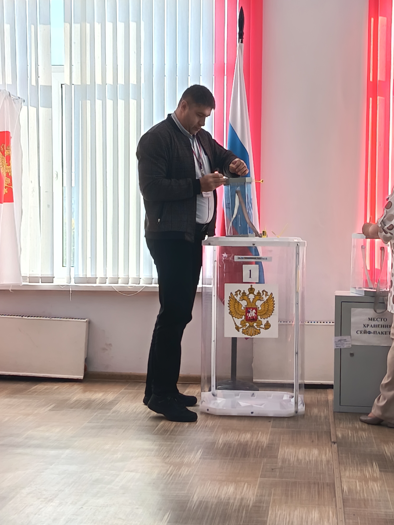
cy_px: 262
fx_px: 956
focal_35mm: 63
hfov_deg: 23.3
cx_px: 197
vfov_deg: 30.7
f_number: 1.75
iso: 585
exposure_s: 1/120
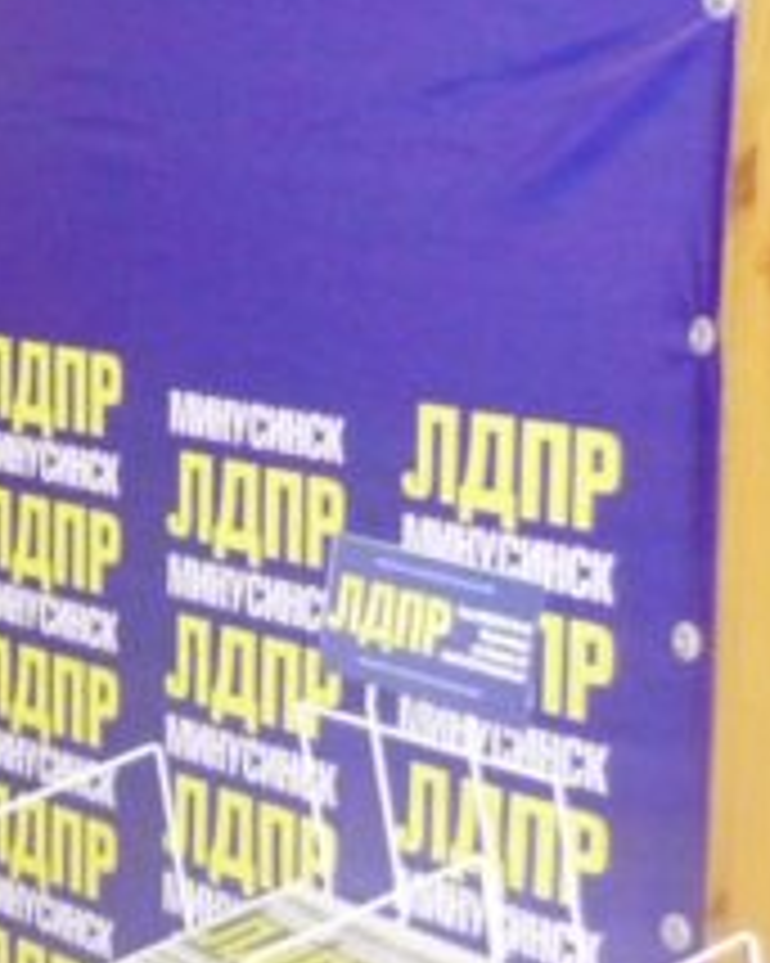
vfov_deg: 18.3
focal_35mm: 105
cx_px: -702
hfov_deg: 13.0
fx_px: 2993
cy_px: 428
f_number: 2.8
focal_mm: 5.5
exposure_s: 1/30
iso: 800
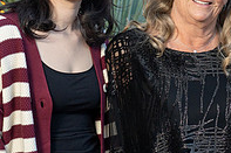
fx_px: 1154
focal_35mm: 180
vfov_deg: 7.6
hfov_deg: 11.3
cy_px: 53
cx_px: 237
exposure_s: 1/200
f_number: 4
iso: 800
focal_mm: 61
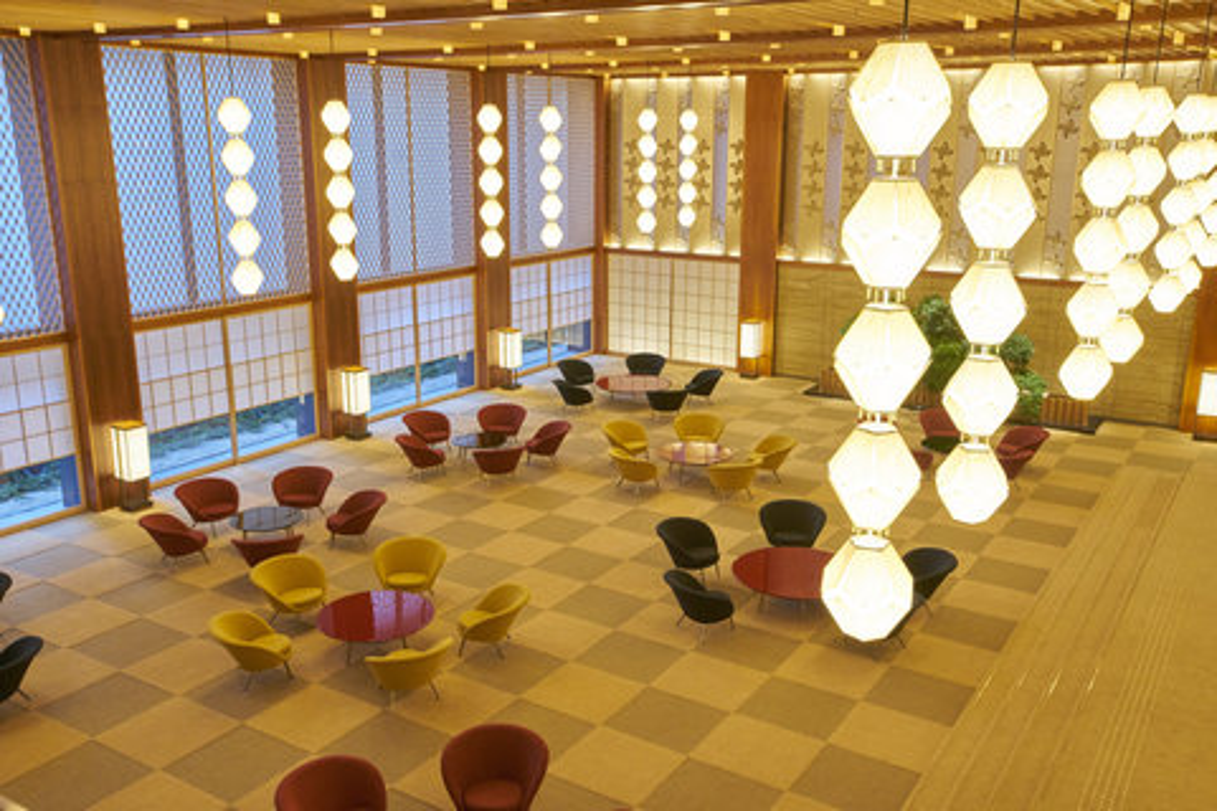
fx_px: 1082
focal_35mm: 32
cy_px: 406
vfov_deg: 41.1
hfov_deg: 58.7
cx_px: 608
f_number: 5.6
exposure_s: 1/25
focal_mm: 32
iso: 1250
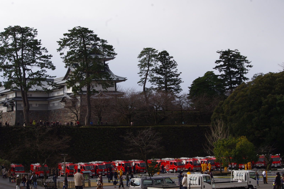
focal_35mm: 82
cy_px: 94
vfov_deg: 16.6
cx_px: 142
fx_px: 646
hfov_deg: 24.8
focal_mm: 55
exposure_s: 1/200
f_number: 11
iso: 400
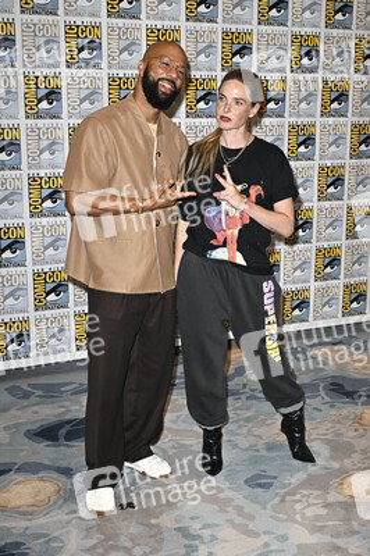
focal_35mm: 41
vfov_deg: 47.4
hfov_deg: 32.6
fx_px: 633
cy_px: 278
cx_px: 185
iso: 2500
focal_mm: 41
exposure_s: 1/250
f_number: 5
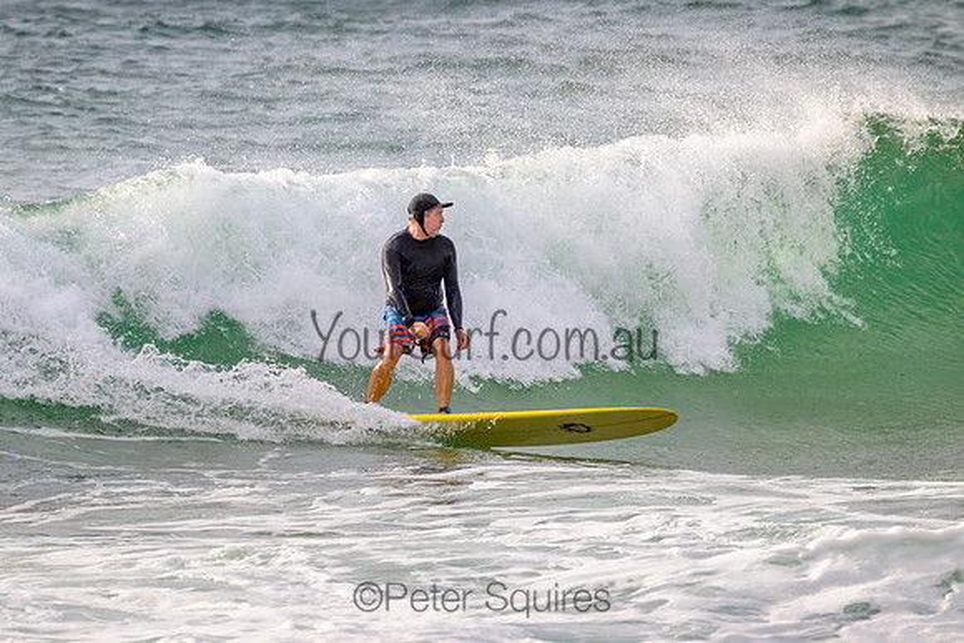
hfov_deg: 2.4
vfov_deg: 1.6
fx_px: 22825
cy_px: 301
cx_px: 451
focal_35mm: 852
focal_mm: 800
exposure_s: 1/2000
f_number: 11
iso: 1000
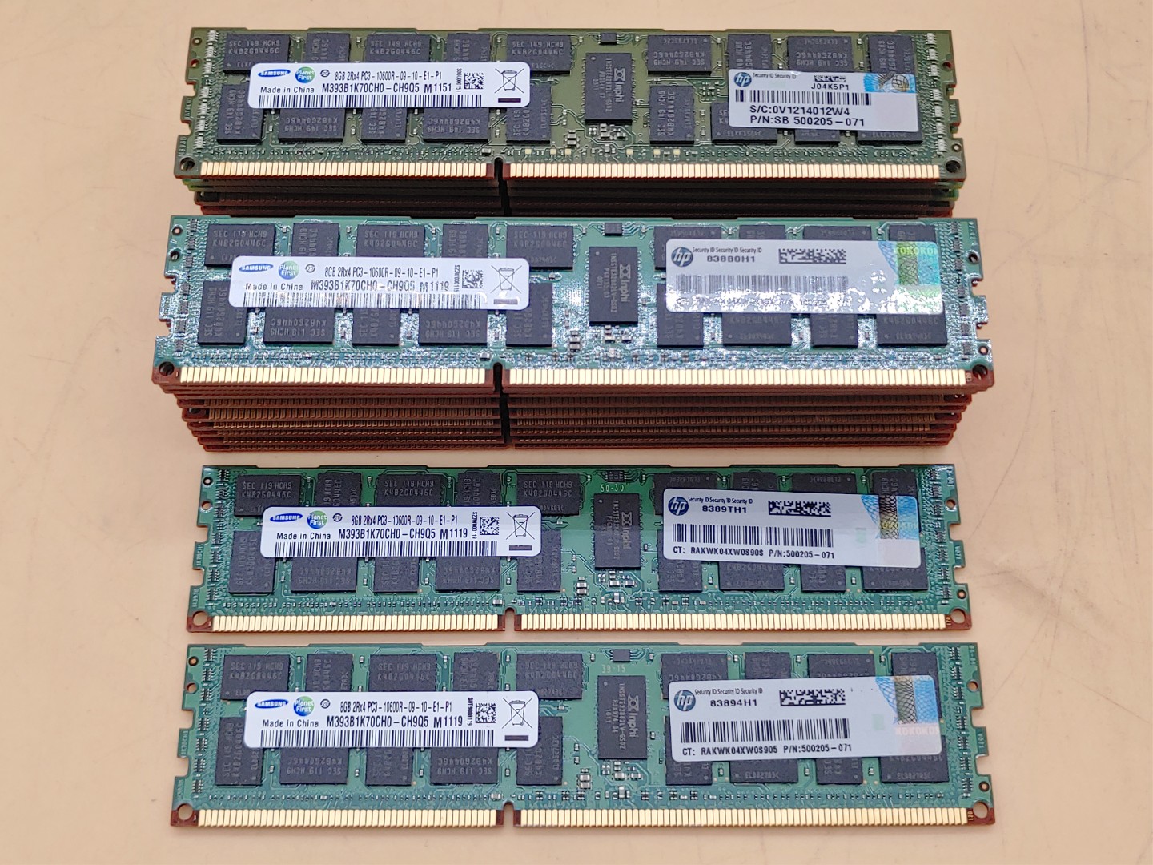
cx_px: 576
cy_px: 432
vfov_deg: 35.1
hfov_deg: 45.8
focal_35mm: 41
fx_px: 1366
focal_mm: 4.36
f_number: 1.8
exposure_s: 1/129
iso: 50
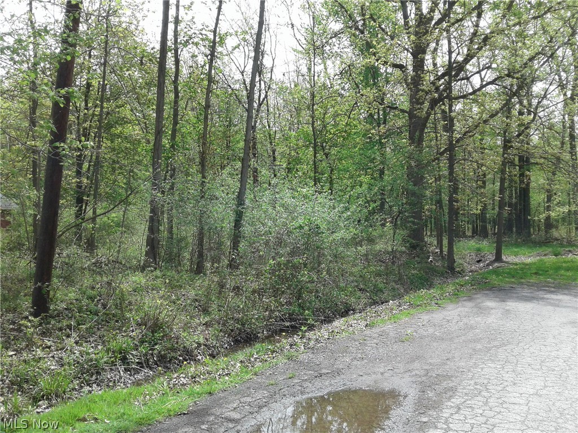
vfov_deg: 42.9
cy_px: 216
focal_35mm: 33
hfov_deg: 55.4
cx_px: 289
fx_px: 551
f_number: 2.2
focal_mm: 3.3
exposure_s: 1/663
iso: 50
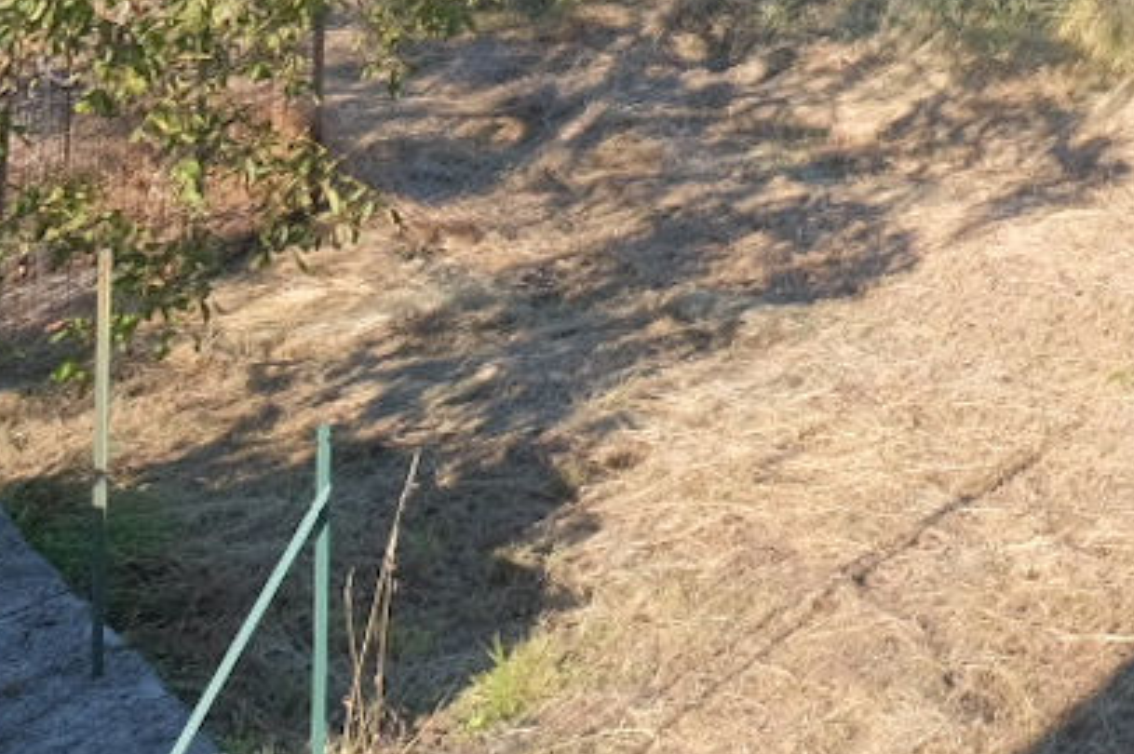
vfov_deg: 14.8
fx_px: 2235
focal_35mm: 71
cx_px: 2148
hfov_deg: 19.5
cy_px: -866
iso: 320
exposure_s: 1/250
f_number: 5.6
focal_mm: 10
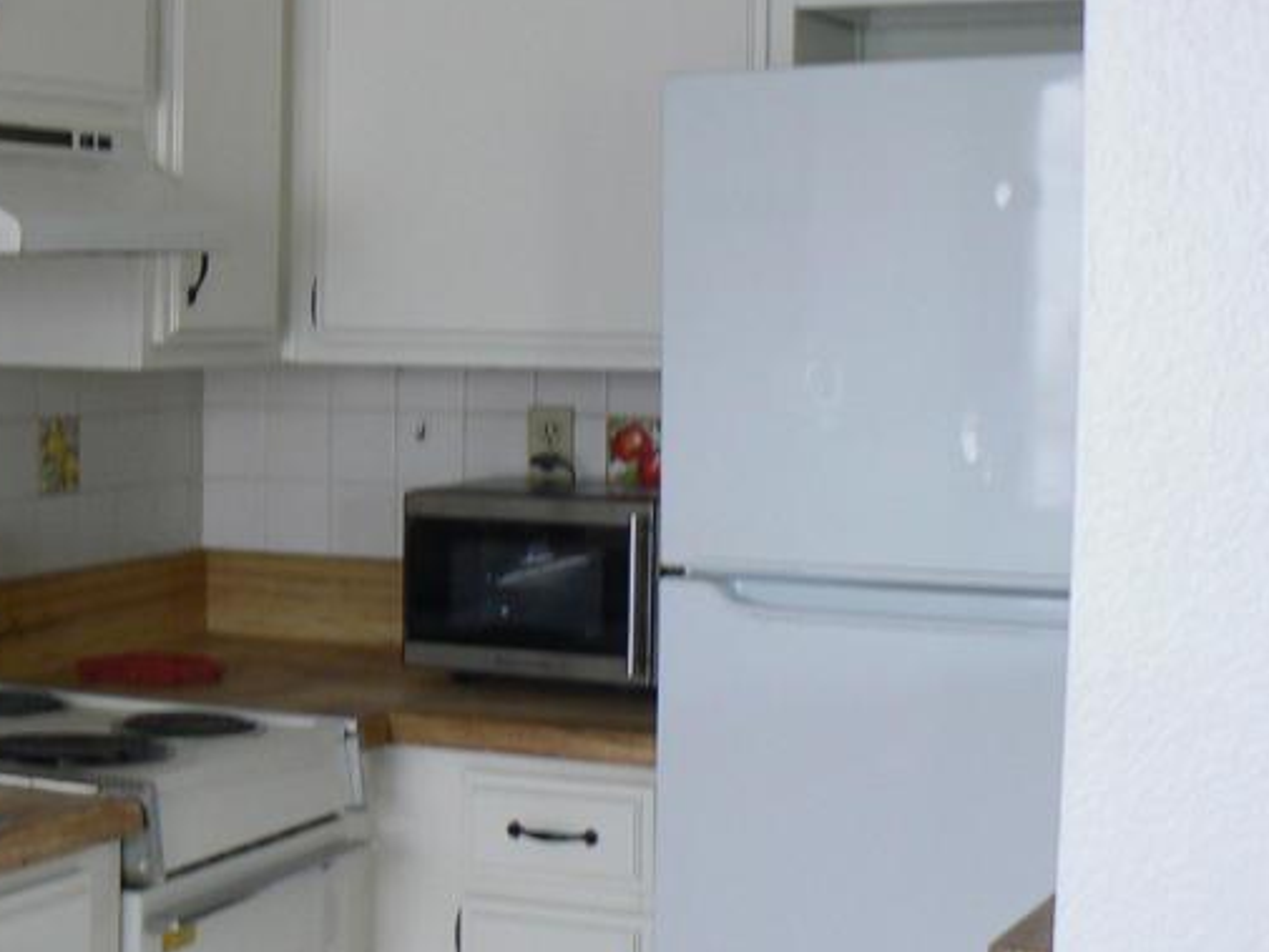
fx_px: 2677
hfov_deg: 25.5
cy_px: 452
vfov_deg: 20.2
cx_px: 43
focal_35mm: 73
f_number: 2.8
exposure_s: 1/20
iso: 100
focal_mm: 6
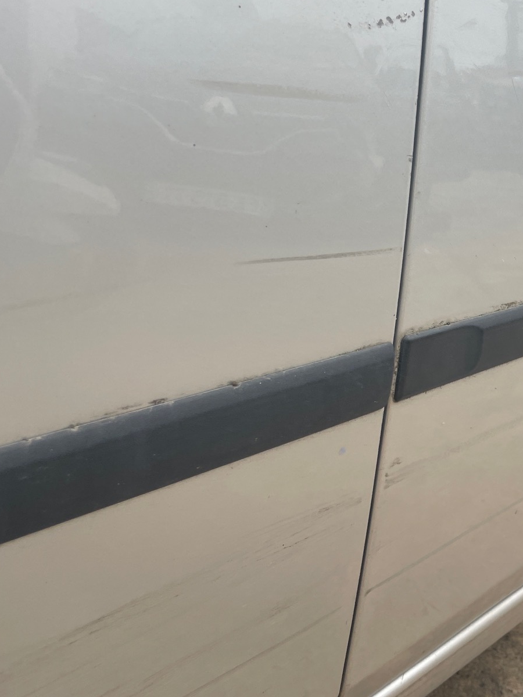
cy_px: 309
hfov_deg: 34.4
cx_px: 486
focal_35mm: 39
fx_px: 786
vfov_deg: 47.8
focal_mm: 4.2
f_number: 1.6
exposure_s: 1/354
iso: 32
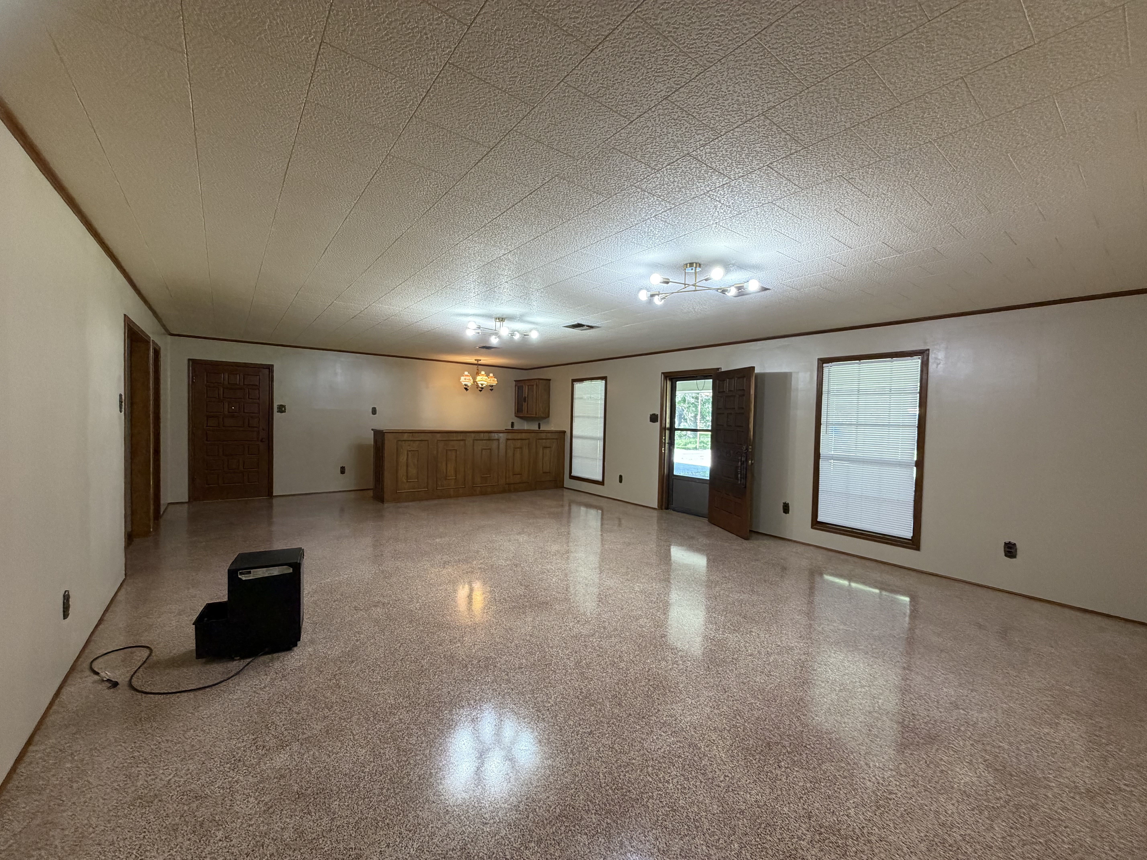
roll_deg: -1.3
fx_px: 464
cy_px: 430
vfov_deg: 85.7
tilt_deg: -1.7
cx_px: 574
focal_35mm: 14
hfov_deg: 102.1
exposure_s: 1/60
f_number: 2.2
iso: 250
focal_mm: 2.22
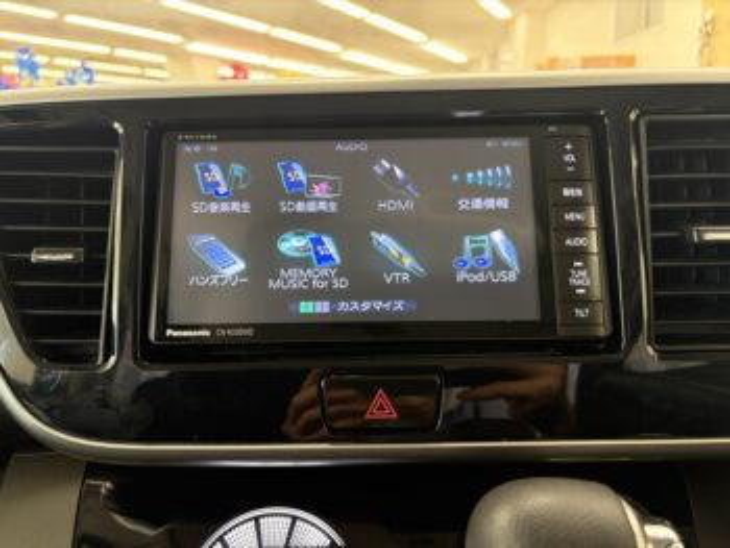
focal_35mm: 26
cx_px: 365
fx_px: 549
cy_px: 274
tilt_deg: -12.4
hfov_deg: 67.3
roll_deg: +0.9
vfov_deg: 53.1
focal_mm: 5.96
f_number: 1.6
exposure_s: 1/50
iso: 250
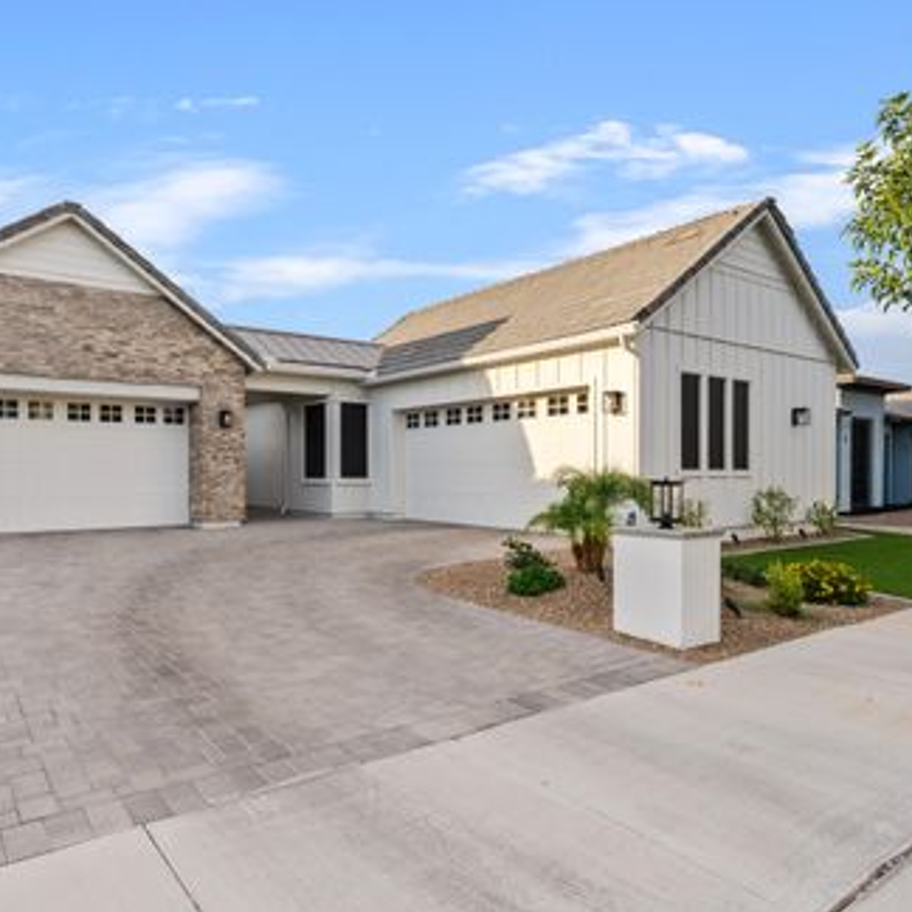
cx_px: 298
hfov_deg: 69.9
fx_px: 626
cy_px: 446
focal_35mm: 21
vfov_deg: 72.1
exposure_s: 1/25
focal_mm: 16
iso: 100
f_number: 8
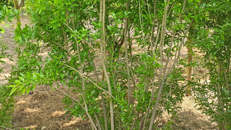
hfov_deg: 56.6
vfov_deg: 32.7
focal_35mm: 35
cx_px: 115
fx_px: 214
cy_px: 25
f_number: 1.6
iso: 50
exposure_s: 1/158
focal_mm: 5.84
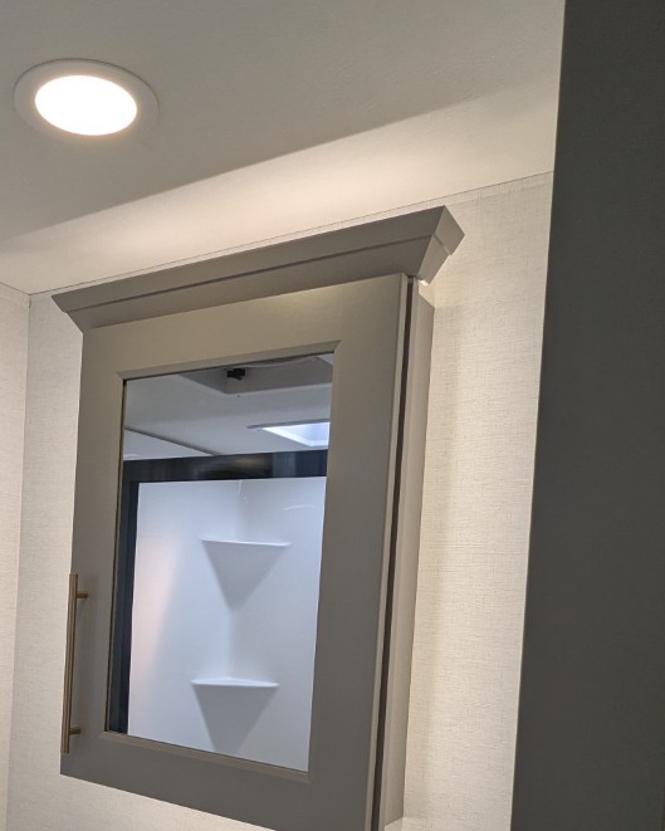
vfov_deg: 52.3
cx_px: 124
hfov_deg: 42.4
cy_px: 605
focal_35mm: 33
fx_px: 812
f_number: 2.2
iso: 54
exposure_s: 1/268
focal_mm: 2.35
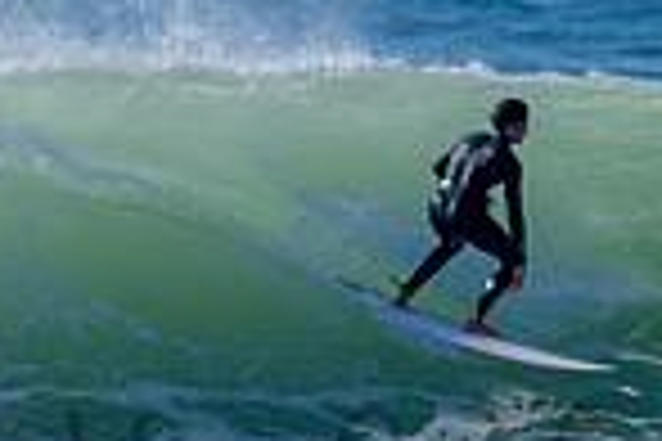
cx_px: 658
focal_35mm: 2186
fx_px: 40195
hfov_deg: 0.9
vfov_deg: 0.6
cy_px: 366
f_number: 5.6
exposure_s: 1/2000
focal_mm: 500
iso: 125
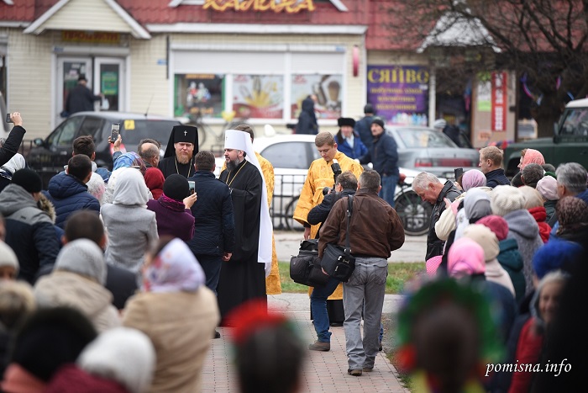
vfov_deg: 6.9
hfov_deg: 10.3
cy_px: 196
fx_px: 3267
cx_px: 294
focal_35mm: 200
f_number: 2.8
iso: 400
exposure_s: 1/200
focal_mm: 200
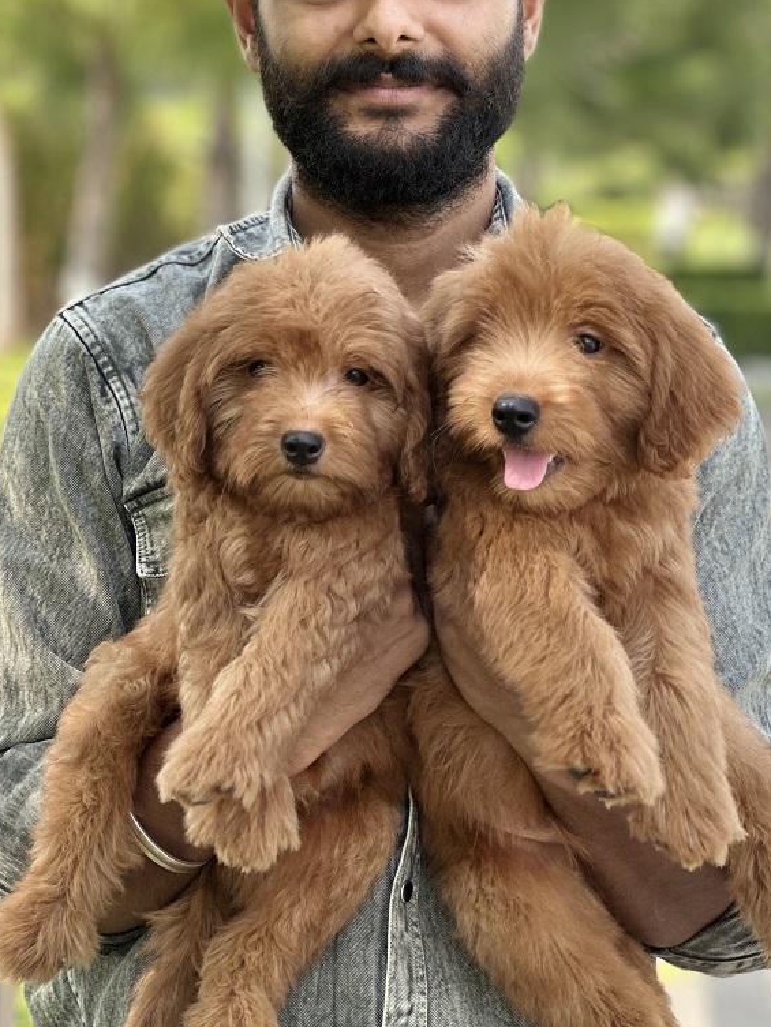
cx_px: 441
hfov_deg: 13.6
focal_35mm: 109
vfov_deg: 18.0
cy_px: 371
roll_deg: -2.7
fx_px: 3236
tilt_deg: -1.5
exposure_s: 1/121
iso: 50
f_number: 2.8
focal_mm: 9
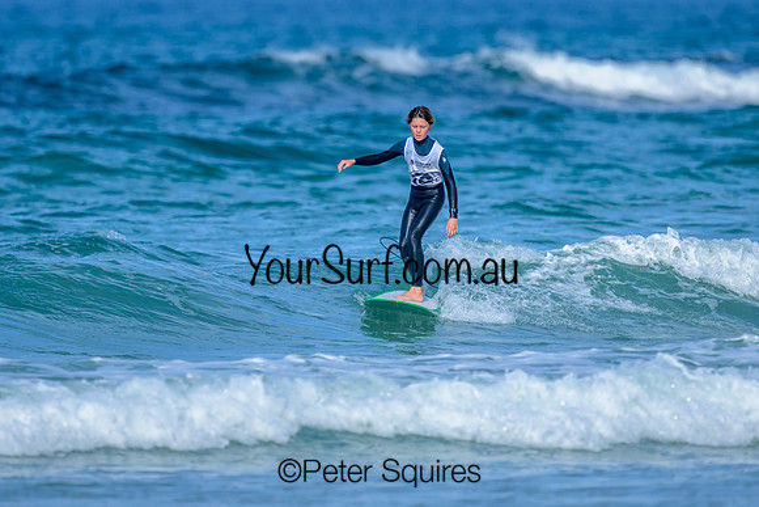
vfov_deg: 1.3
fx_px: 23195
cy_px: 215
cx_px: 347
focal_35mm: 1100
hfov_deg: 1.9
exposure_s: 1/2000
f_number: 6.3
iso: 250
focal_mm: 800
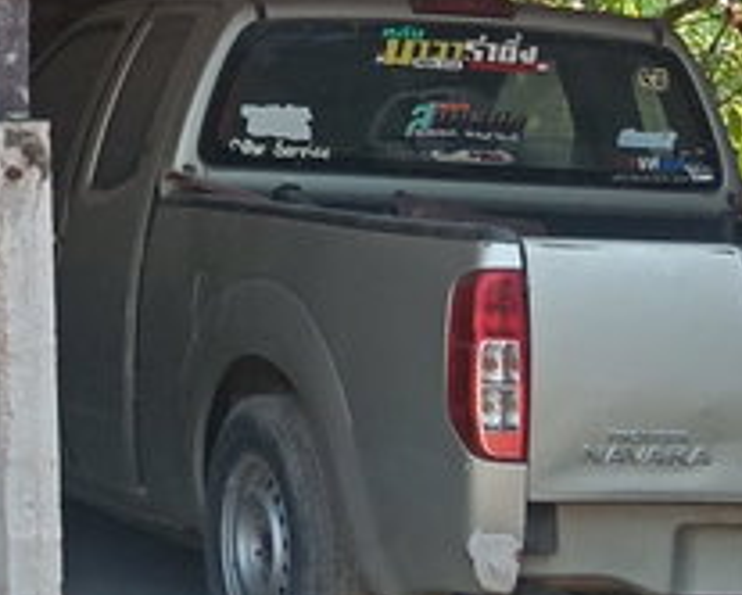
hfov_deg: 11.8
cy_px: -348
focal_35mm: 158
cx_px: -228
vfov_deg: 9.5
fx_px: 3473
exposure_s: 1/130
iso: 50
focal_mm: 3.98
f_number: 1.8
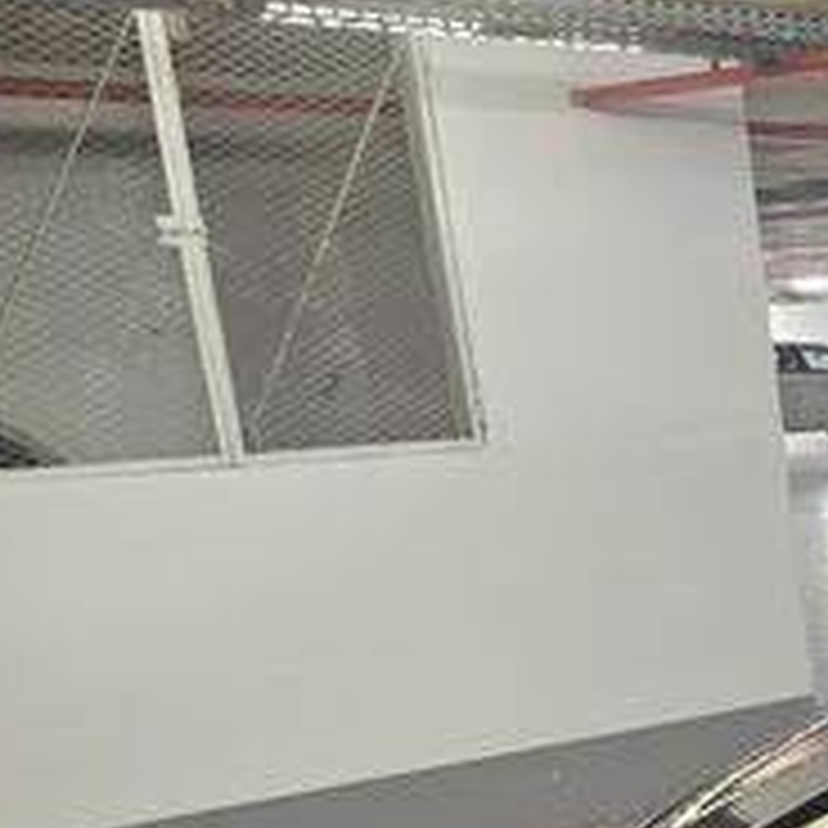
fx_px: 1948
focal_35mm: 72
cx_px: 1408
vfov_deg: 23.1
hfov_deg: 19.3
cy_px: 821
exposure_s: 1/100
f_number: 1.7
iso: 1000
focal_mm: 6.3
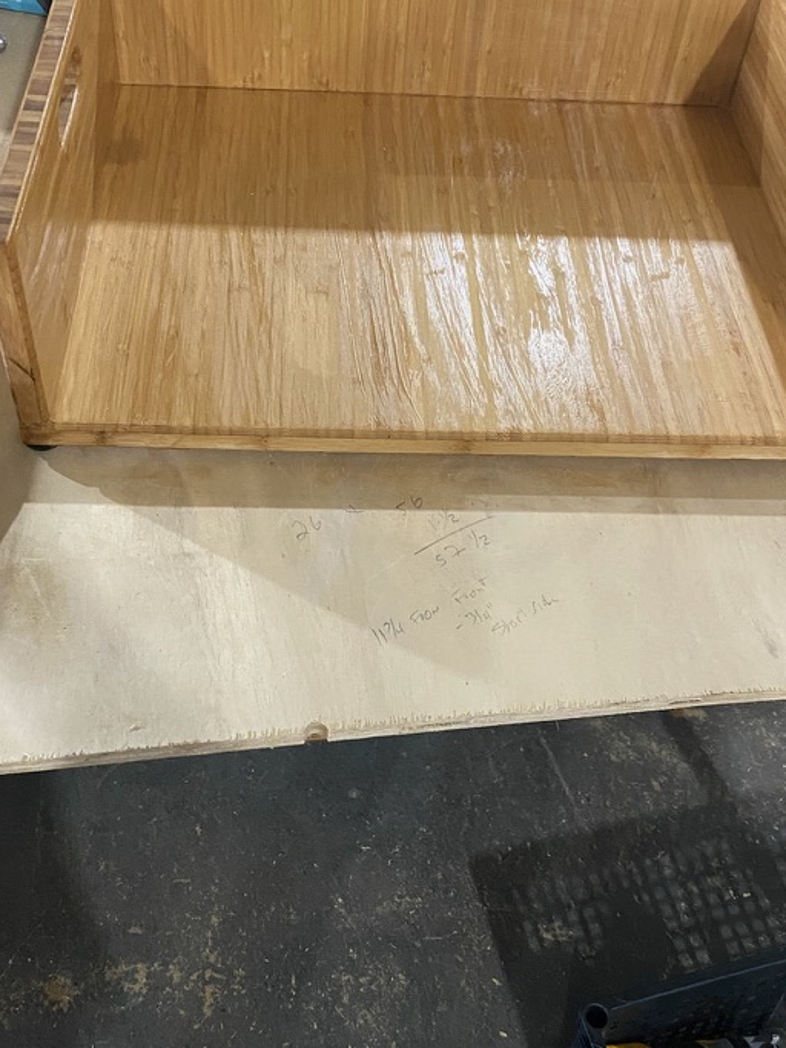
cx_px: 370
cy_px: 529
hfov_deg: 36.8
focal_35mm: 39
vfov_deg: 47.9
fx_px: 1181
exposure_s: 1/58
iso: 500
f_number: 1.8
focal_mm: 4.25
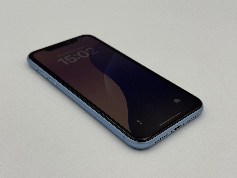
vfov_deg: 30.3
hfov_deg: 39.7
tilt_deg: -34.5
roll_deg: -3.3
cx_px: 118
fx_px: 329
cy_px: 89
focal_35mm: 48
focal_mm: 6.76
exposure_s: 1/928
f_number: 1.78
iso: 64
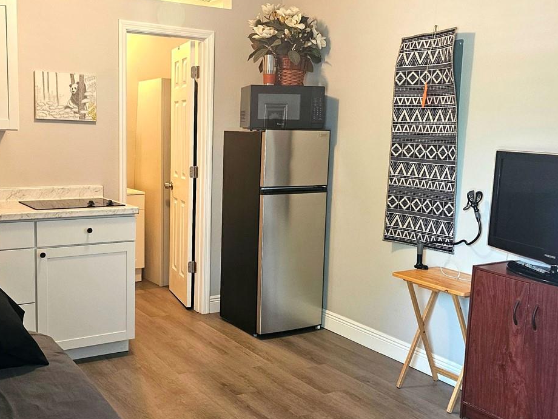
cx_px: 205
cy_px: 223
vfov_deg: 35.9
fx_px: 645
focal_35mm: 40
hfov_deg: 46.3
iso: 320
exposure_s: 1/43.9
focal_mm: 6.3
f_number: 1.7
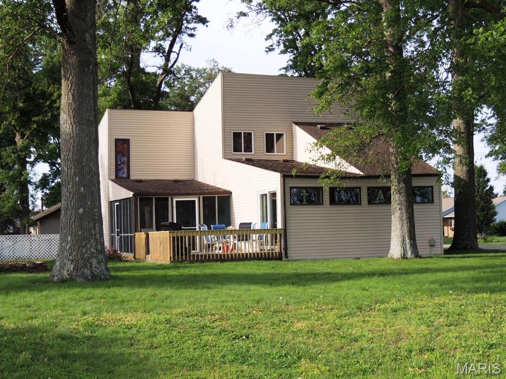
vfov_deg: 26.6
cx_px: 253
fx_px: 804
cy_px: 190
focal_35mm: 55
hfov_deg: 34.9
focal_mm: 9.8
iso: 100
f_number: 3.7
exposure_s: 1/500
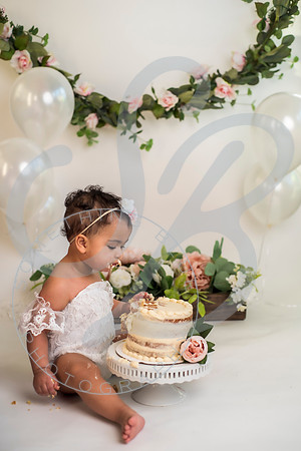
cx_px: 150
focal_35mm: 50
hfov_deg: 27.0
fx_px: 627
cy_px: 226
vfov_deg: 39.6
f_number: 2.8
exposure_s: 1/200
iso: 100
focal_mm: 50
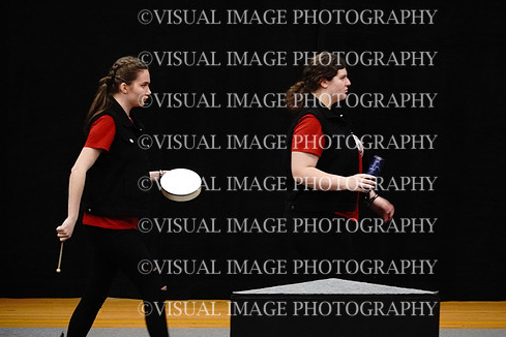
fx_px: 2777
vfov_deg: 7.0
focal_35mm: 198
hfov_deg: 10.4
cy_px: 163
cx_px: 288
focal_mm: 111
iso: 8000
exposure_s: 1/125
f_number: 5.6
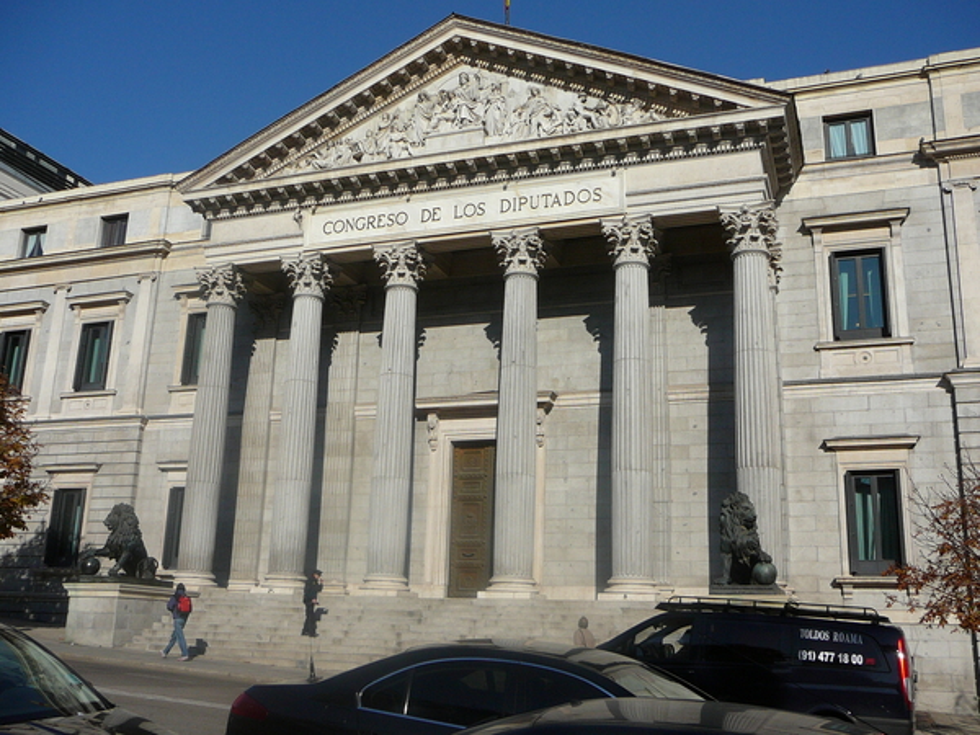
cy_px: 368
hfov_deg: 52.6
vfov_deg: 40.7
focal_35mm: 35
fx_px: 991
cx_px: 490
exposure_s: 1/800
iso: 80
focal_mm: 5.2
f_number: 5
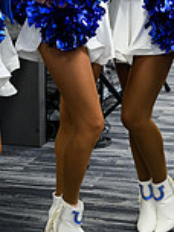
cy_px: 44
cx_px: 127
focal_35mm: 95
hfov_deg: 15.5
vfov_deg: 20.4
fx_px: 637
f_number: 2.8
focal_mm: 24
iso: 2000
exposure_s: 1/400
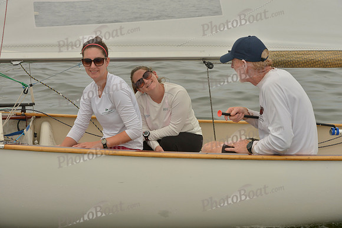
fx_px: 665
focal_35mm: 70
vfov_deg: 19.5
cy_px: 114
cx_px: 171
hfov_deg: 28.8
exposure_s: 1/1250
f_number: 9
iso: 400
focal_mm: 70
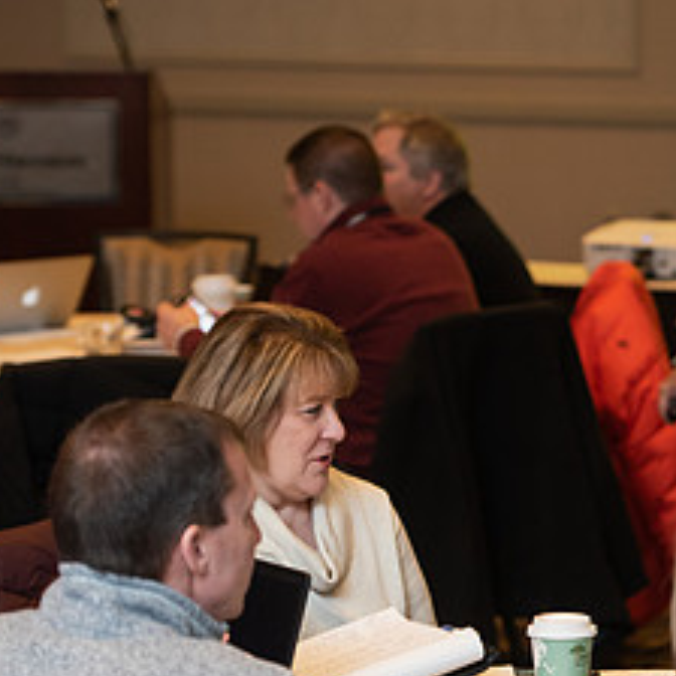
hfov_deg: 8.1
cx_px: 709
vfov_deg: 8.1
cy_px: 433
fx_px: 4772
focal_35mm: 216
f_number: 4
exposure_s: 1/160
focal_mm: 98
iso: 1000
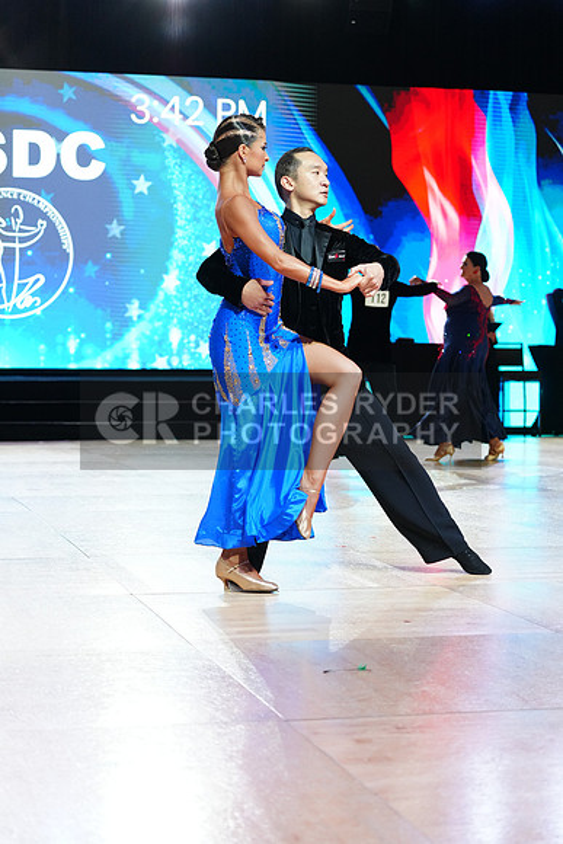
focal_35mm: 73
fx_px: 1711
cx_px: 282
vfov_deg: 27.7
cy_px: 422
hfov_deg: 18.7
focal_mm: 73
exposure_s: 1/320
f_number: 4
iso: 2500
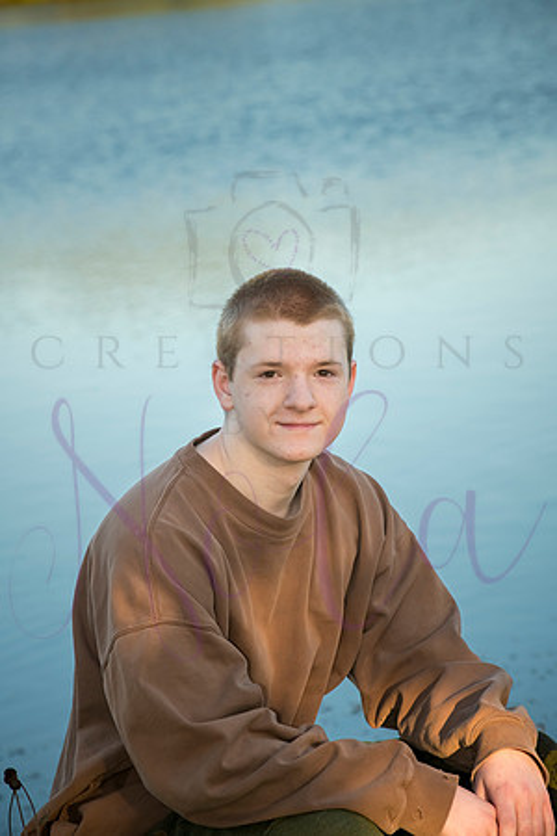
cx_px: 278
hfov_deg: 9.5
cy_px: 418
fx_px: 3365
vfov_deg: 14.2
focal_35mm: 145
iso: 400
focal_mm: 145
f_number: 10
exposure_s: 1/400
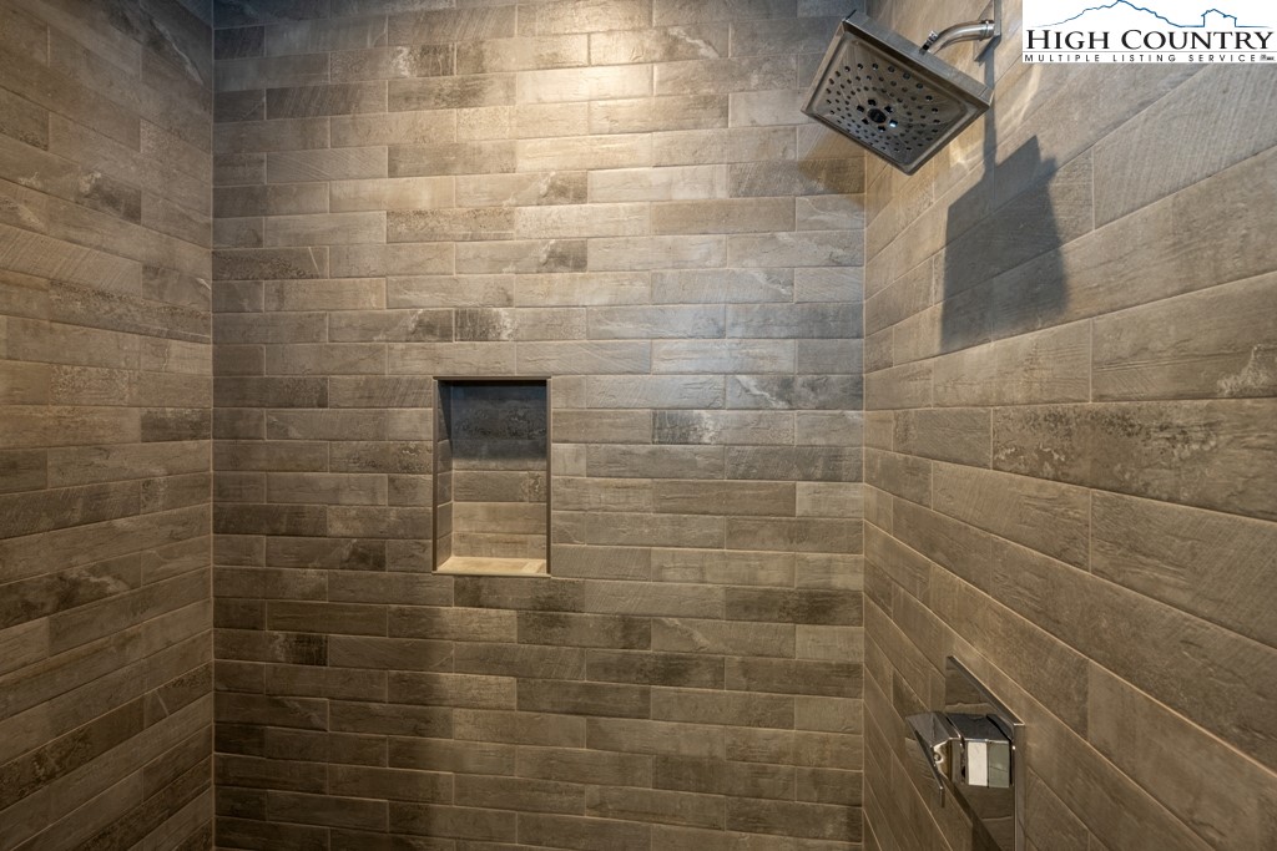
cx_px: 638
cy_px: 426
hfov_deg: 104.2
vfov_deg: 81.2
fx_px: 497
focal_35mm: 14
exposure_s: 1.6
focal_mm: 14
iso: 320
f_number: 11
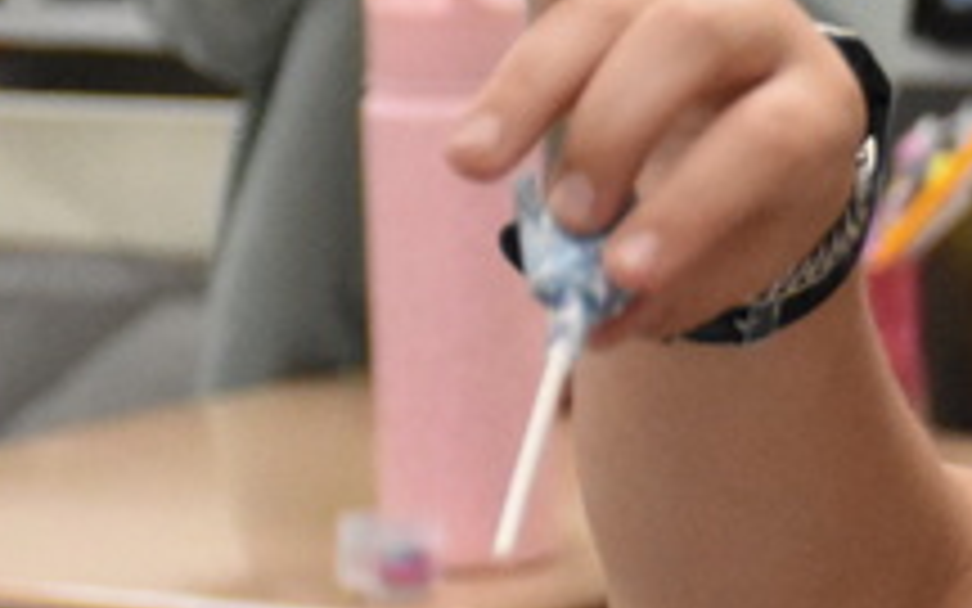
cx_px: 1598
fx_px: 10729
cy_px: 421
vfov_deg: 3.2
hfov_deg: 5.1
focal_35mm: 405
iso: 5000
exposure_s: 1/400
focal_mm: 56
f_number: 4.8
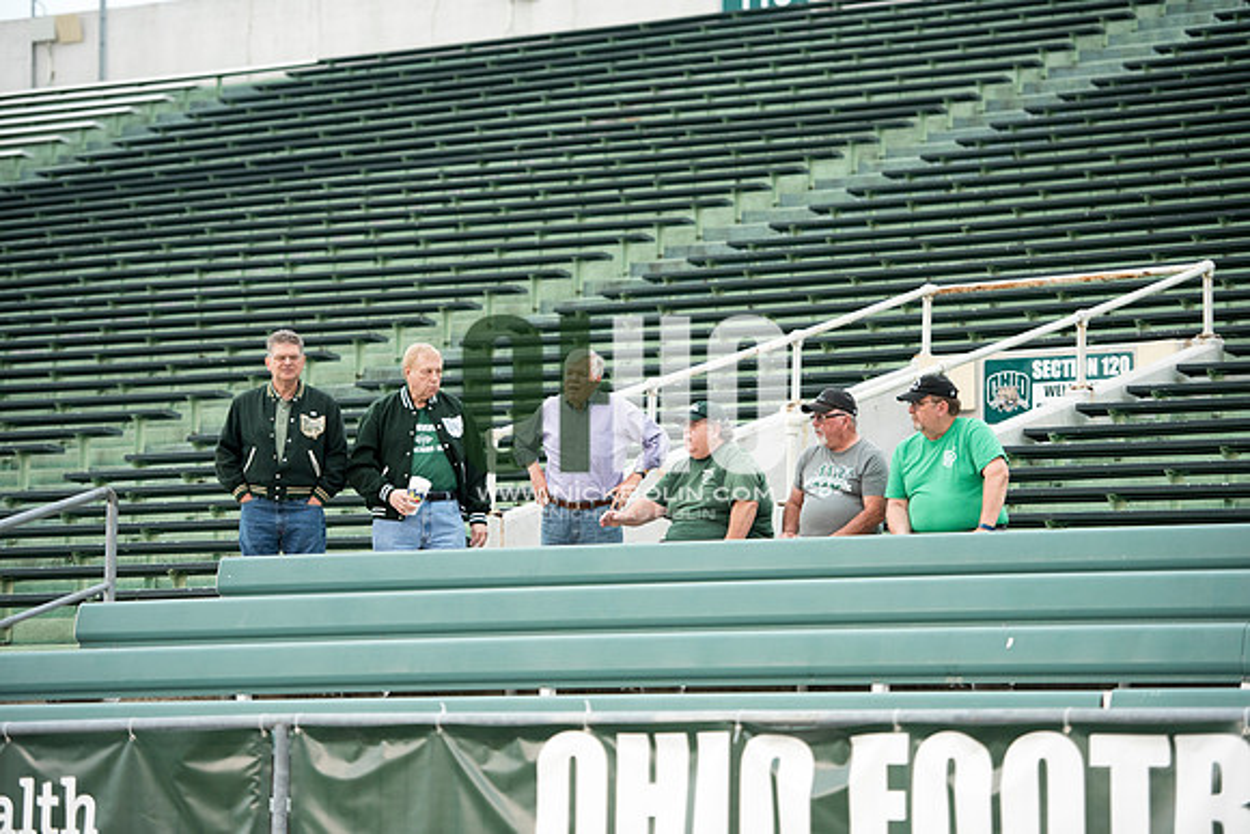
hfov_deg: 15.8
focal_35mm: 130
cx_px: 625
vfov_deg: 10.6
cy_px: 417
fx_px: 4515
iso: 1000
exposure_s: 1/1250
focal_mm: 130
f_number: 2.8
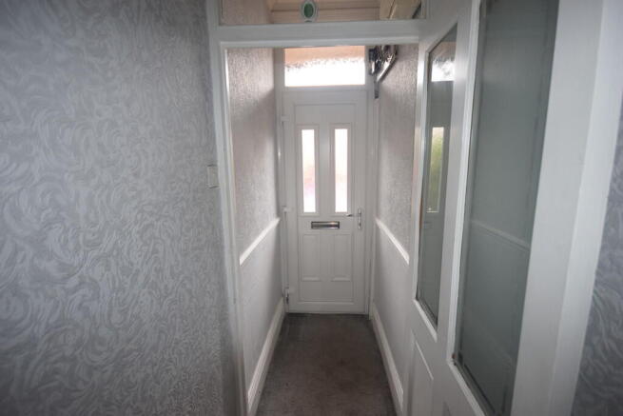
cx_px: 312
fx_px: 286
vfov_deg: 72.1
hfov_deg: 95.0
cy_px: 208
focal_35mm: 16
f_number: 4.5
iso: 800
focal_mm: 11
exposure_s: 1/80
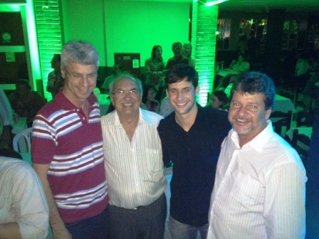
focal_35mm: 35
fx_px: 323
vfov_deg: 40.7
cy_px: 120
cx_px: 160
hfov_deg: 52.6
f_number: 2.4
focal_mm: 4.28
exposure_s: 1/16
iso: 640
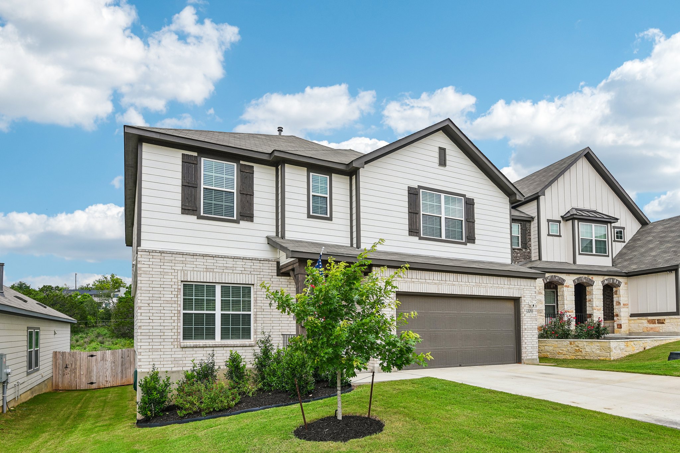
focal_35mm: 19
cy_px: 226
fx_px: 359
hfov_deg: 86.9
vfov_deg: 64.5
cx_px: 340
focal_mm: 19
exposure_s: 1/400
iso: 400
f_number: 8
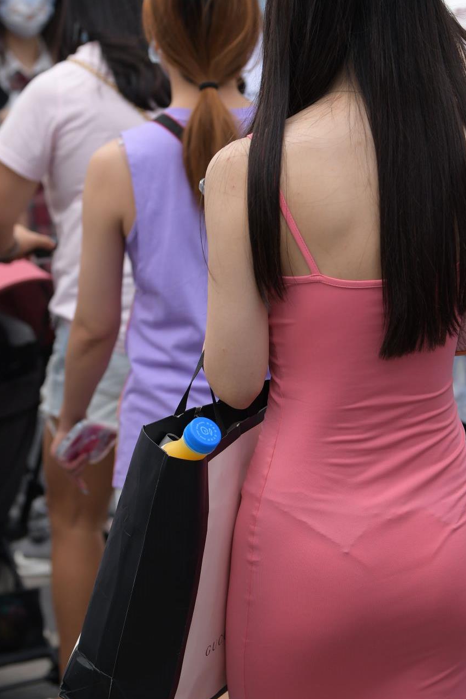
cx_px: 229
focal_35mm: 174
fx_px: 3378
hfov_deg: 7.9
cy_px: 360
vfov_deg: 11.8
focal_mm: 90
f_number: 4.5
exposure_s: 1/800
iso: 400
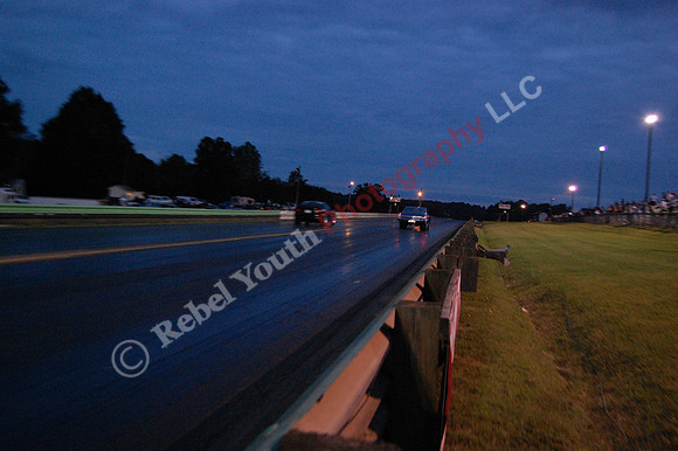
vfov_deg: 36.8
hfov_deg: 53.2
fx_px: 678
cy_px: 226
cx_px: 339
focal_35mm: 36
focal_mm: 24
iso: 1600
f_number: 4
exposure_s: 1/60
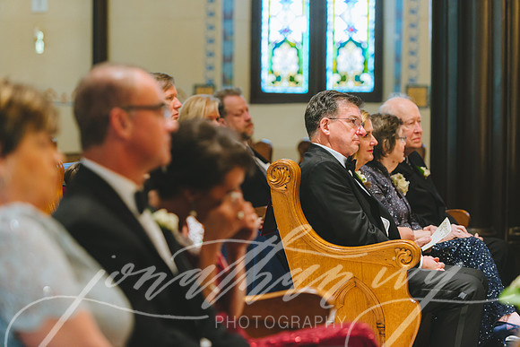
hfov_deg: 16.8
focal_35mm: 122
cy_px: 174
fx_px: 1763
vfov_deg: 11.2
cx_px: 260
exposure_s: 1/125
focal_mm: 122
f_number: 2.8
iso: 2500
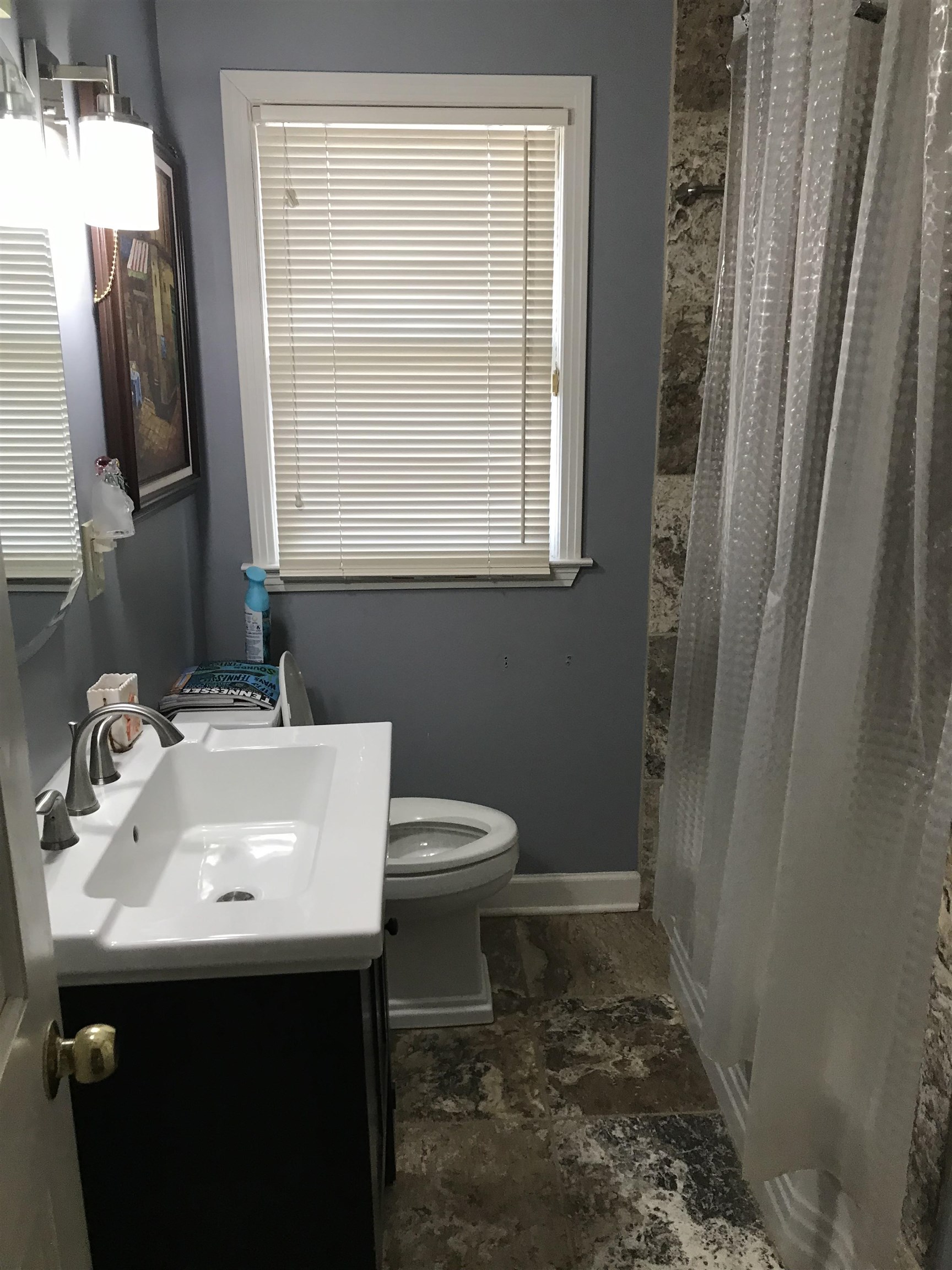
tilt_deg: -13.1
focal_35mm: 28
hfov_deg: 49.7
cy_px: 635
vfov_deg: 63.4
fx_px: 1027
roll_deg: +0.5
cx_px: 476
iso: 40
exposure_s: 1/17
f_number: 1.8
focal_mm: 3.99
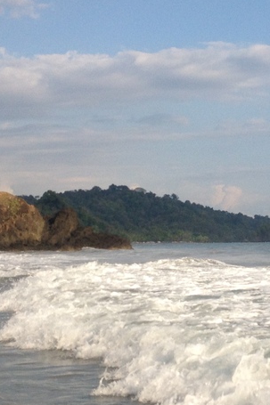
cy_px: 242
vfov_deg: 21.2
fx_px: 1081
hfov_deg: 14.0
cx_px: 291
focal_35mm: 96
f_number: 2.4
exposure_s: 1/2045
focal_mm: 4.28
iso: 50
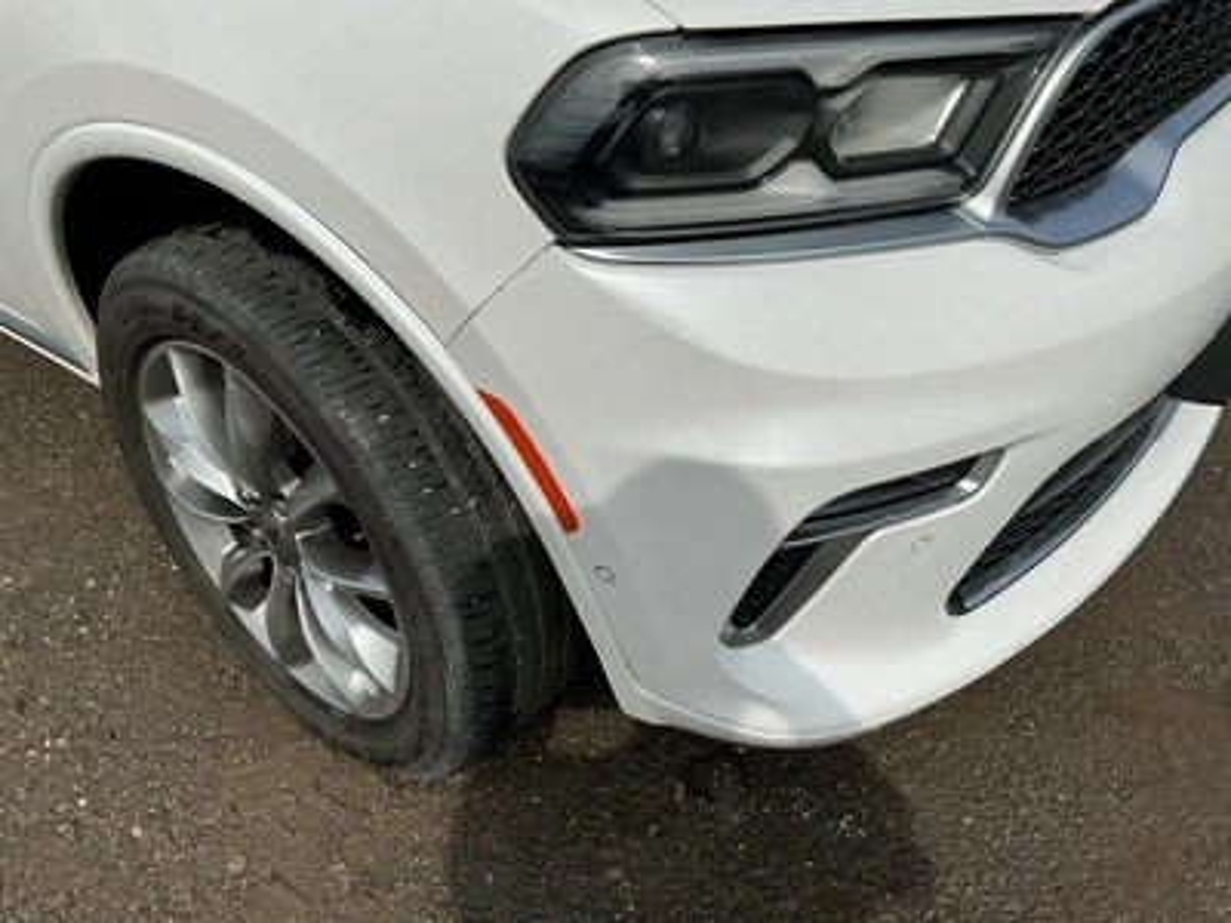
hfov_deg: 63.4
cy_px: 462
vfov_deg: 49.7
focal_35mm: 28
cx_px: 616
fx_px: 996
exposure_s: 1/3534
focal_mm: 3
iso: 25
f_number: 1.8
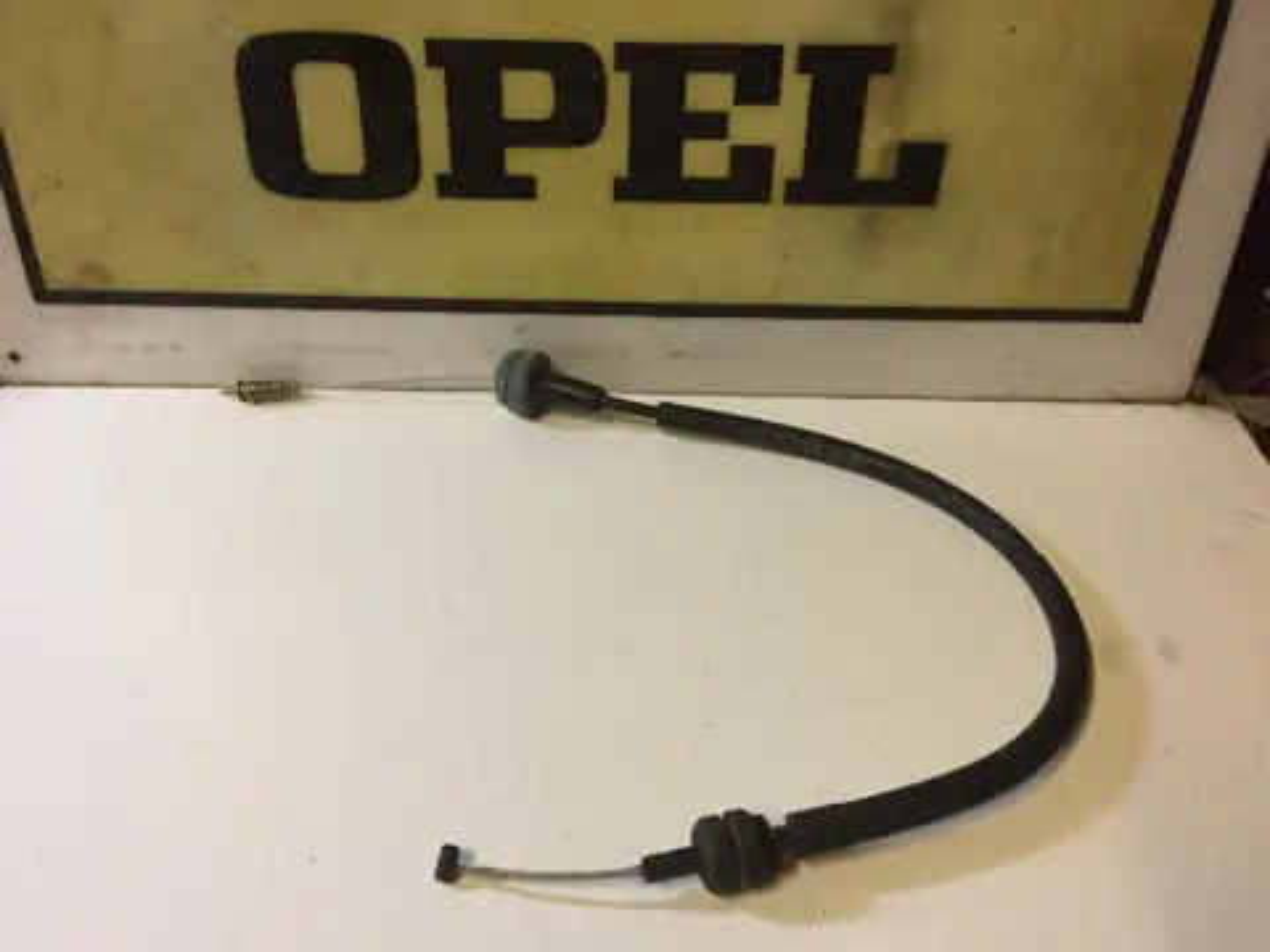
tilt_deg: -40.4
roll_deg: -4.0
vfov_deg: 48.2
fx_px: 1064
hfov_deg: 61.7
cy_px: 476
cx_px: 635
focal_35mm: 29
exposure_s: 1/33
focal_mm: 4.15
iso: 250
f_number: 2.2
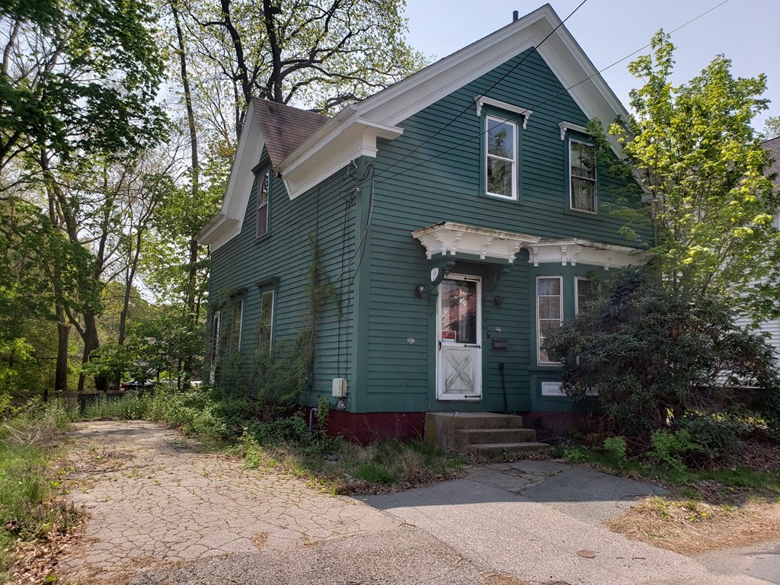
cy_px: 292
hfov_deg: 67.3
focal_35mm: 26
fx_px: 586
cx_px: 390
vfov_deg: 53.1
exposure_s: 1/1170
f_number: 2.4
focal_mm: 4.3
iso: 50
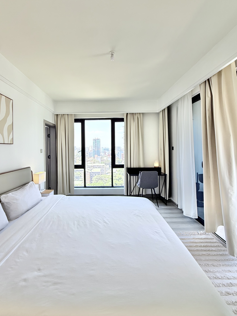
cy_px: 150
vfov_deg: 94.4
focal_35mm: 16
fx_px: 146
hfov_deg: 77.8
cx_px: 104
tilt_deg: +0.1
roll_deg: +0.7
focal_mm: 2.22
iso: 100
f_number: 2.2
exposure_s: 1/99
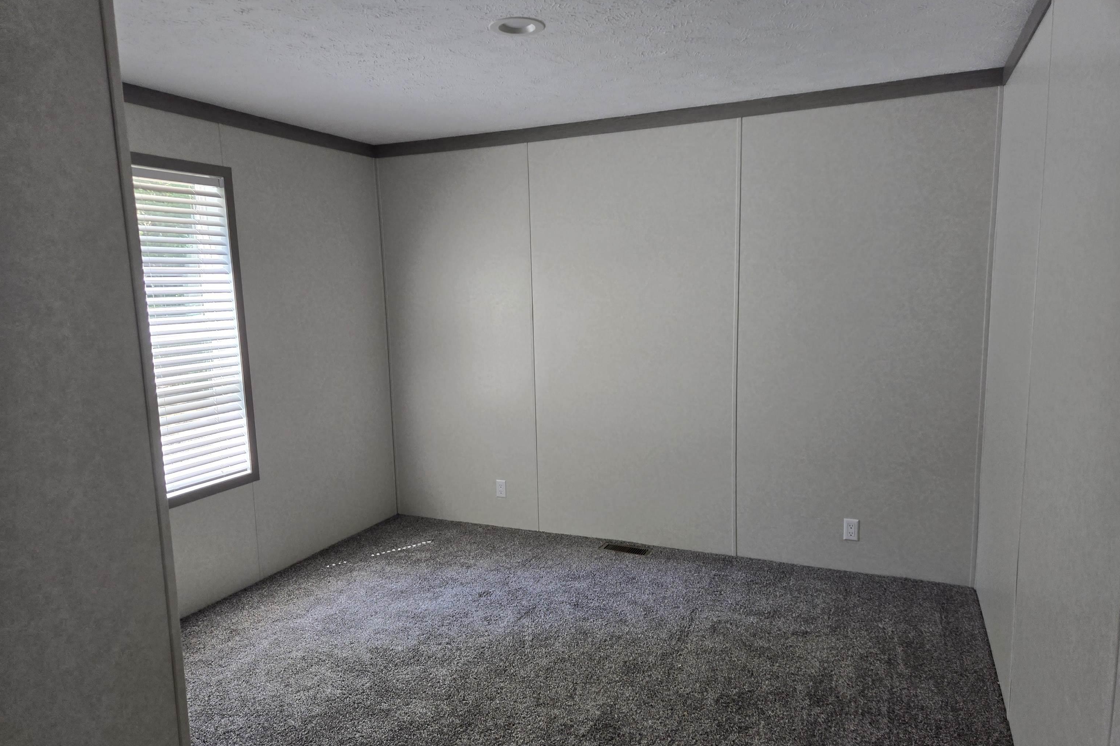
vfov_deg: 53.1
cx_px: 560
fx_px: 747
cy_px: 406
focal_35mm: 24
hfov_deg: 73.7
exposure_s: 1/120
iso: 80
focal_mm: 5.4
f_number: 1.8
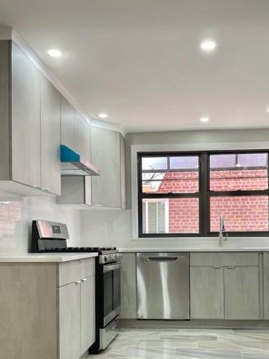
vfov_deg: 49.1
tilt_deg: -0.2
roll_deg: +0.5
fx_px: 384
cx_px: 168
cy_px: 246
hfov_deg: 38.4
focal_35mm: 37
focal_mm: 4.2
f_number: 1.6
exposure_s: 1/120
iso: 80
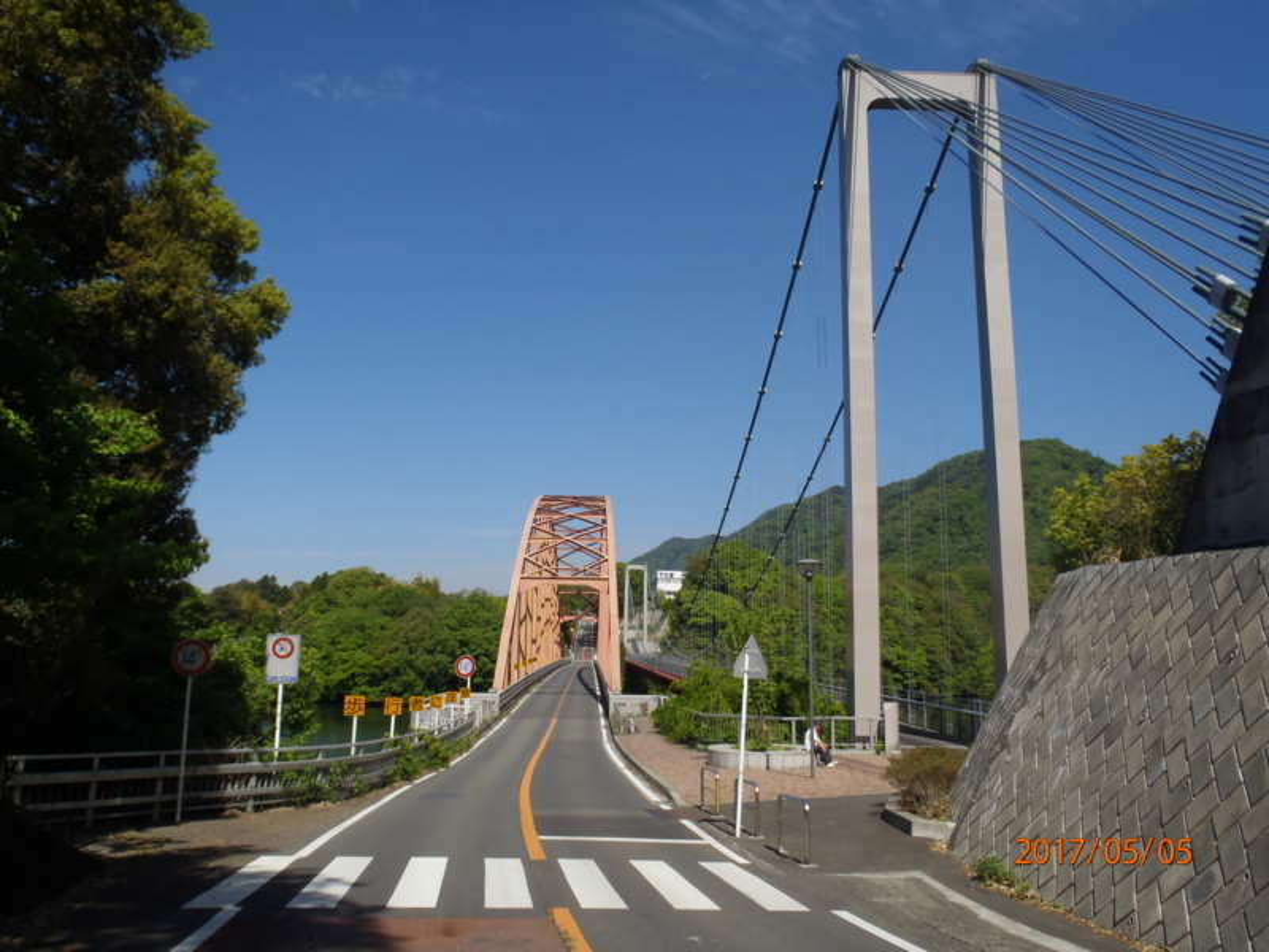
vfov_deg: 49.7
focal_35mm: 28
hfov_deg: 63.4
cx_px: 634
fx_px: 1026
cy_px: 476
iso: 80
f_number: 11
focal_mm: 5
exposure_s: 1/125
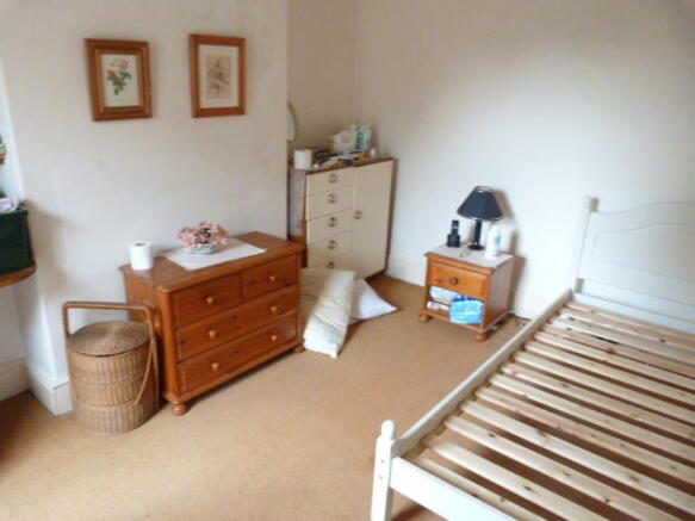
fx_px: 502
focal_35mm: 25
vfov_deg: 54.9
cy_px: 260
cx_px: 348
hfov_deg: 69.4
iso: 800
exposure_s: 1/15
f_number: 2.8
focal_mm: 4.5
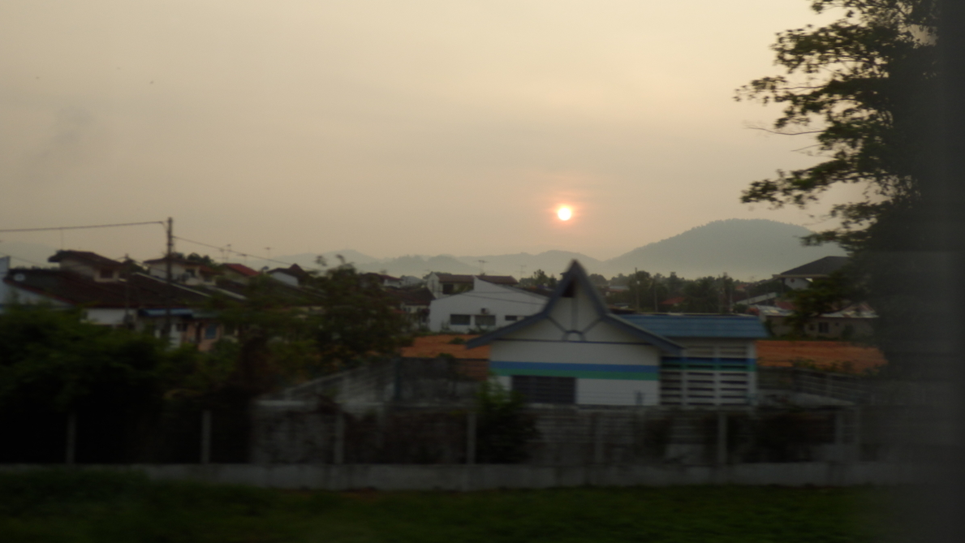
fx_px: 1126
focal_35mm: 44
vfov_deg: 27.0
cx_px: 486
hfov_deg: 46.4
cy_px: 204
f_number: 3.7
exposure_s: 1/100
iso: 80
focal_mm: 7.3
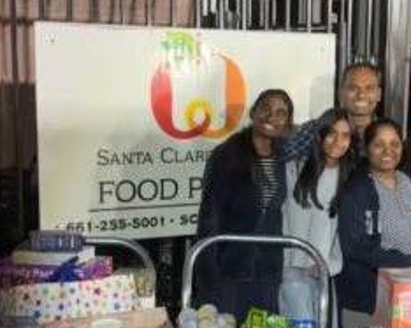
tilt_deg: -9.5
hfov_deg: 23.8
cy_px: 235
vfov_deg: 19.1
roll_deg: -1.7
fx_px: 973
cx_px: 241
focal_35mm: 80
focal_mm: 6.76
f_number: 1.78
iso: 64
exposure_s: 1/16
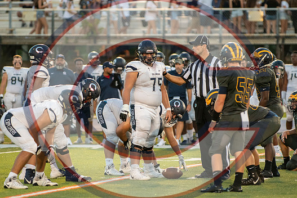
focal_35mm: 330
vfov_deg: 4.2
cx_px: 145
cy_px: 99
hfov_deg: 6.2
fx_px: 2724
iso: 4000
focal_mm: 200
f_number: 2.8
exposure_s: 1/1600
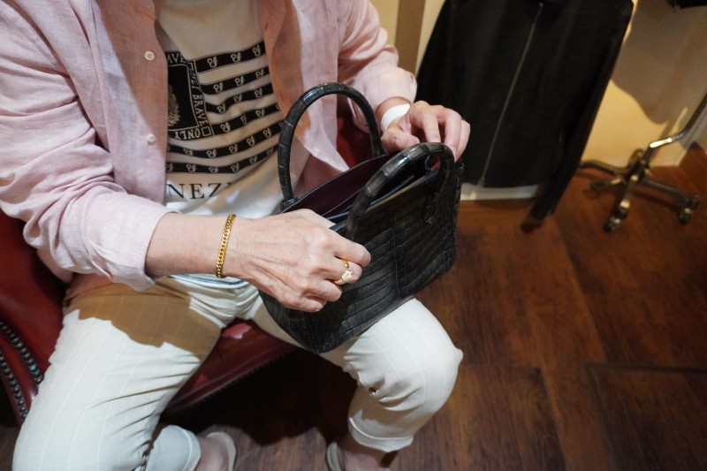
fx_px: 471
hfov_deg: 73.8
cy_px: 236
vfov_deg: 53.1
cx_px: 354
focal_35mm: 24
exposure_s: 1/160
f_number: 3.5
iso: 4000
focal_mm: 16
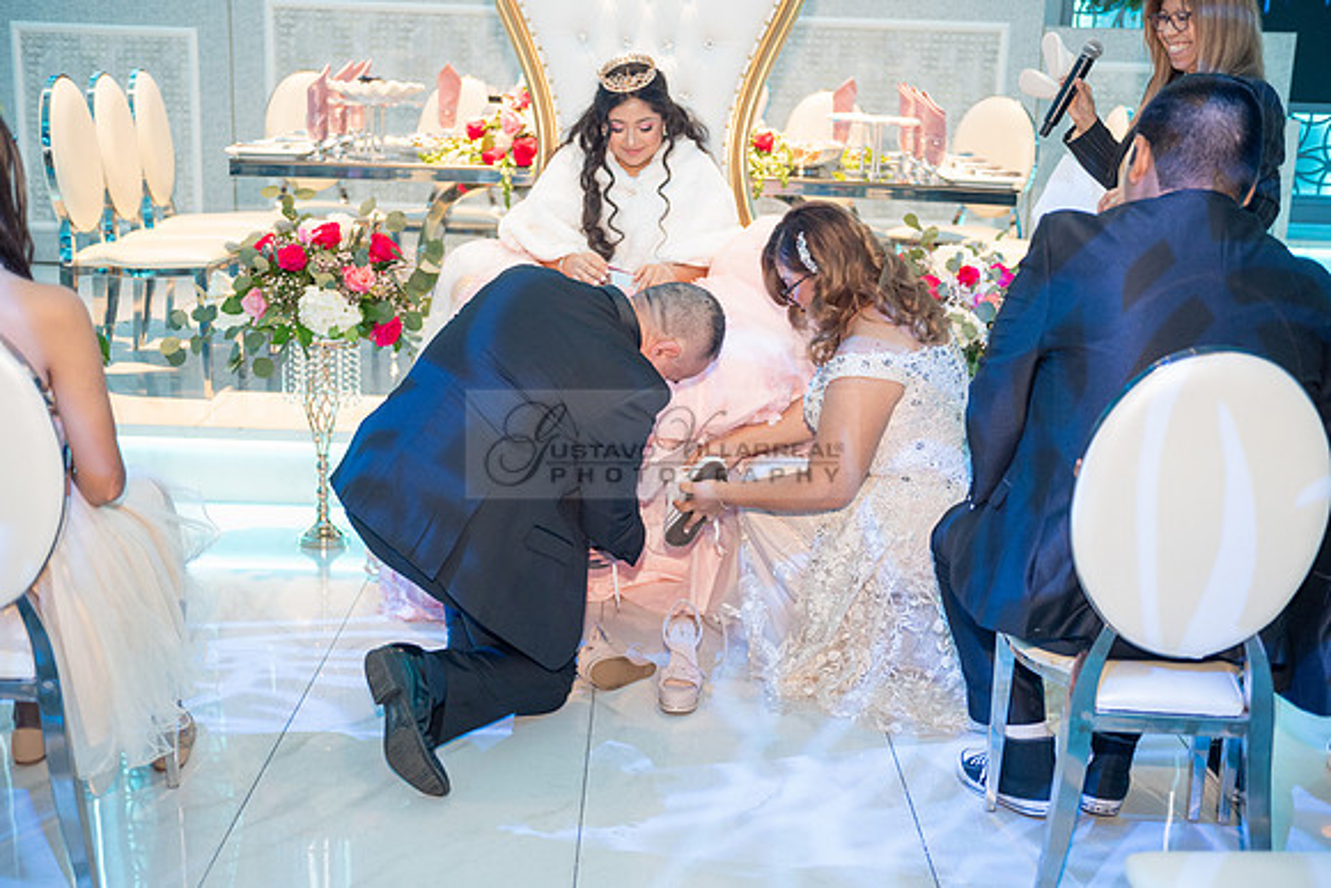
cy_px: 444
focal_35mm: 44
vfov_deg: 30.5
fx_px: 1627
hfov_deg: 44.5
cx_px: 666
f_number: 2.8
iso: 1600
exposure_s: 1/125
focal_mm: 44
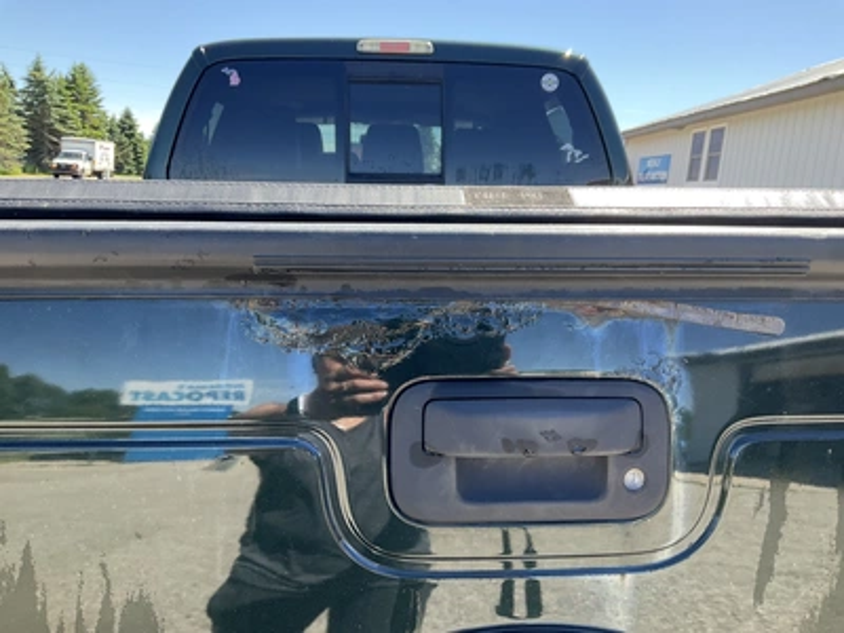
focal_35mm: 29
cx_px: 422
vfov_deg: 48.2
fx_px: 707
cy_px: 316
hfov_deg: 61.7
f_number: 1.8
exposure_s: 1/260
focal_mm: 3
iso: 25
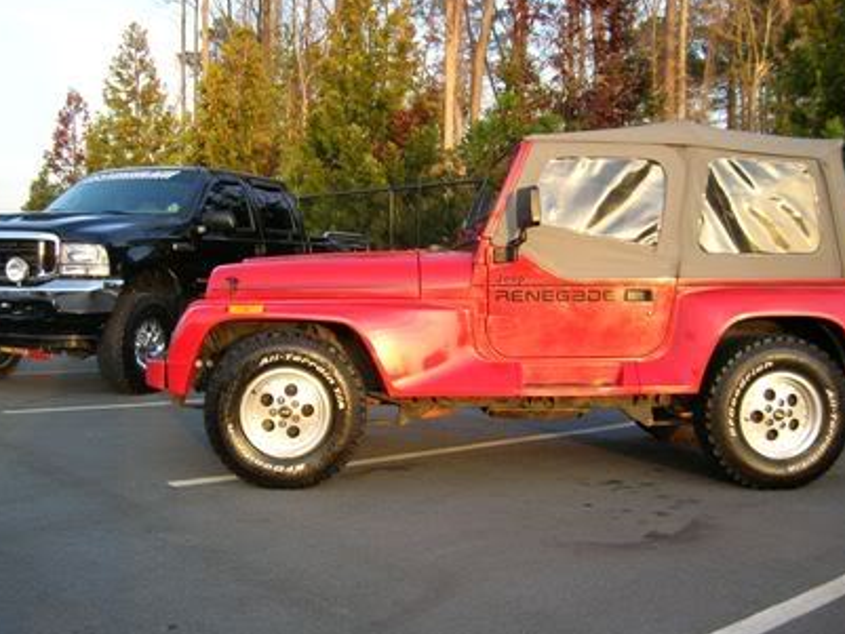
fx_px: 928
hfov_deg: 48.9
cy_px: 295
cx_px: 405
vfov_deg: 37.7
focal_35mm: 38
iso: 50
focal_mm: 5.7
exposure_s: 1/93.8
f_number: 2.9
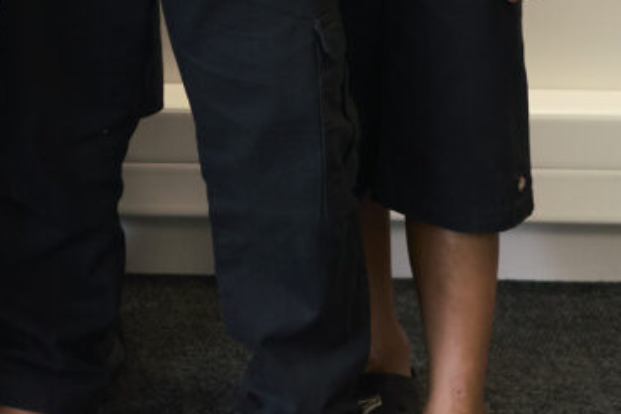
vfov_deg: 7.2
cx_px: -493
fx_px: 3139
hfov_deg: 10.6
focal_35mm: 182
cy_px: -448
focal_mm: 35
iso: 640
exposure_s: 1/320
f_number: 2.5
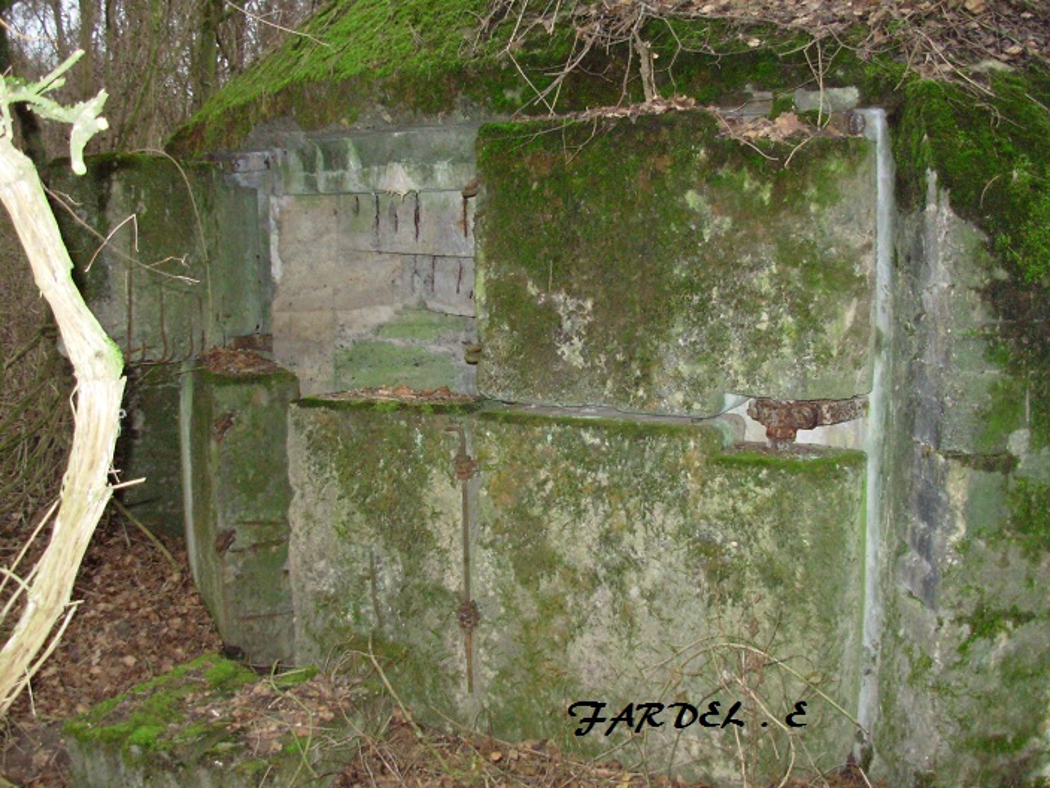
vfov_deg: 37.7
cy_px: 394
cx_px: 525
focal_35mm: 38
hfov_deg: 49.0
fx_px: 1153
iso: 200
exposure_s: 1/128
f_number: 2.9
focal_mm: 6.3
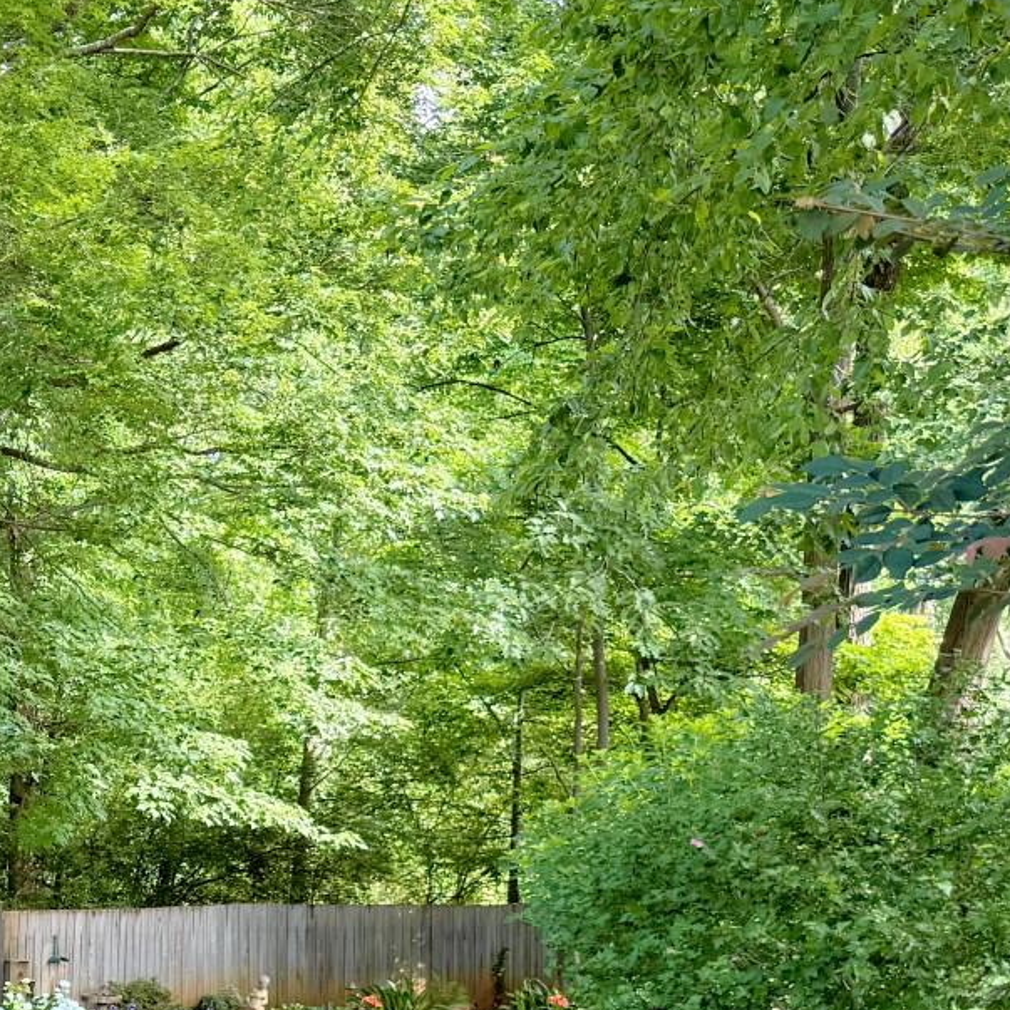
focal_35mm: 72
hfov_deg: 20.9
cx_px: -432
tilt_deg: -3.4
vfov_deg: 23.3
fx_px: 2377
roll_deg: -1.4
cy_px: 926
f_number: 1.78
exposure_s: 1/136
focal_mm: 6.76
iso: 64
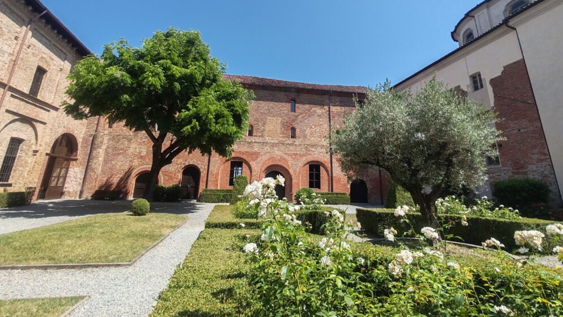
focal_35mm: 18
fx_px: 269
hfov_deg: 92.7
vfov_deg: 59.5
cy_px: 104
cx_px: 285
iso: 50
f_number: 2.2
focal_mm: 1.96
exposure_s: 1/730
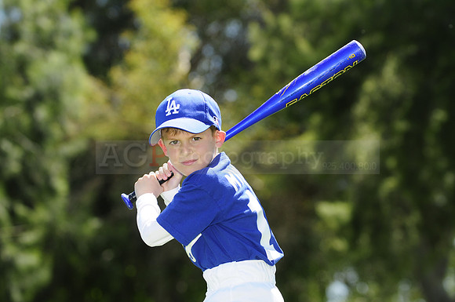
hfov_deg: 12.5
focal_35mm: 165
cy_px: 151
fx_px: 2082
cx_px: 228
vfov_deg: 8.3
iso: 200
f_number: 4
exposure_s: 1/800
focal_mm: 110
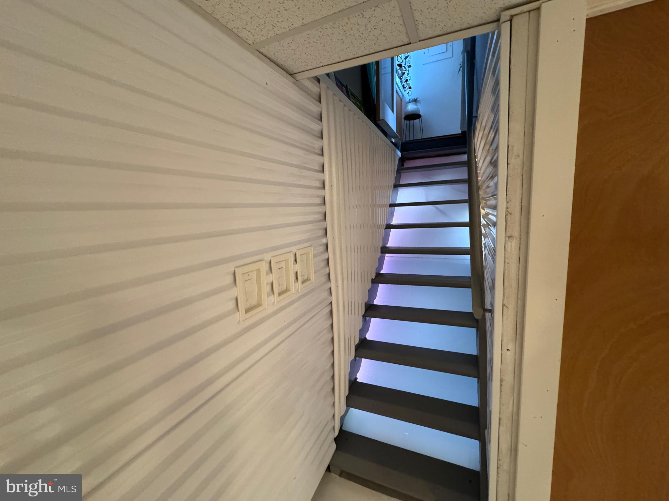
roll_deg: +2.7
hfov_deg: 102.1
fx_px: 271
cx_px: 334
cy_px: 250
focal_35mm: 14
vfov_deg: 85.7
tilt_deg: -9.6
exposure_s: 1/60
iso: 1000
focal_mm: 2.22
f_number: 2.2
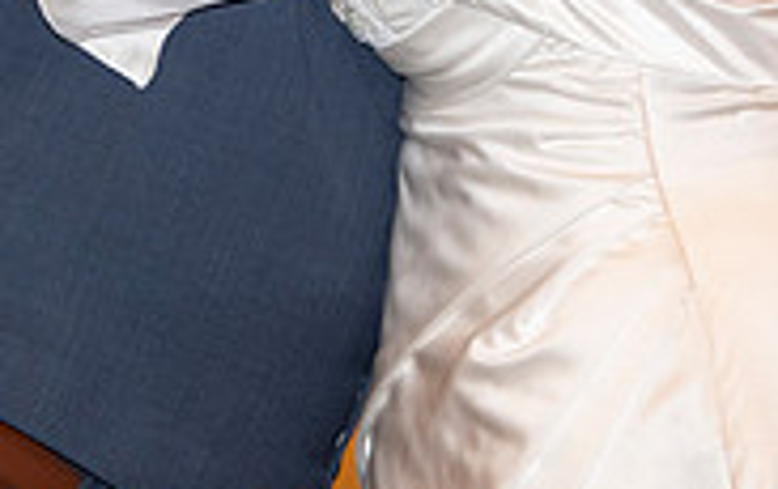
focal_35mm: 435
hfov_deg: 4.8
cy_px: -155
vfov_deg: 3.0
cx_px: 179
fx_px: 9237
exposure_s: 1/60
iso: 2000
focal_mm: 135
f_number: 5.6
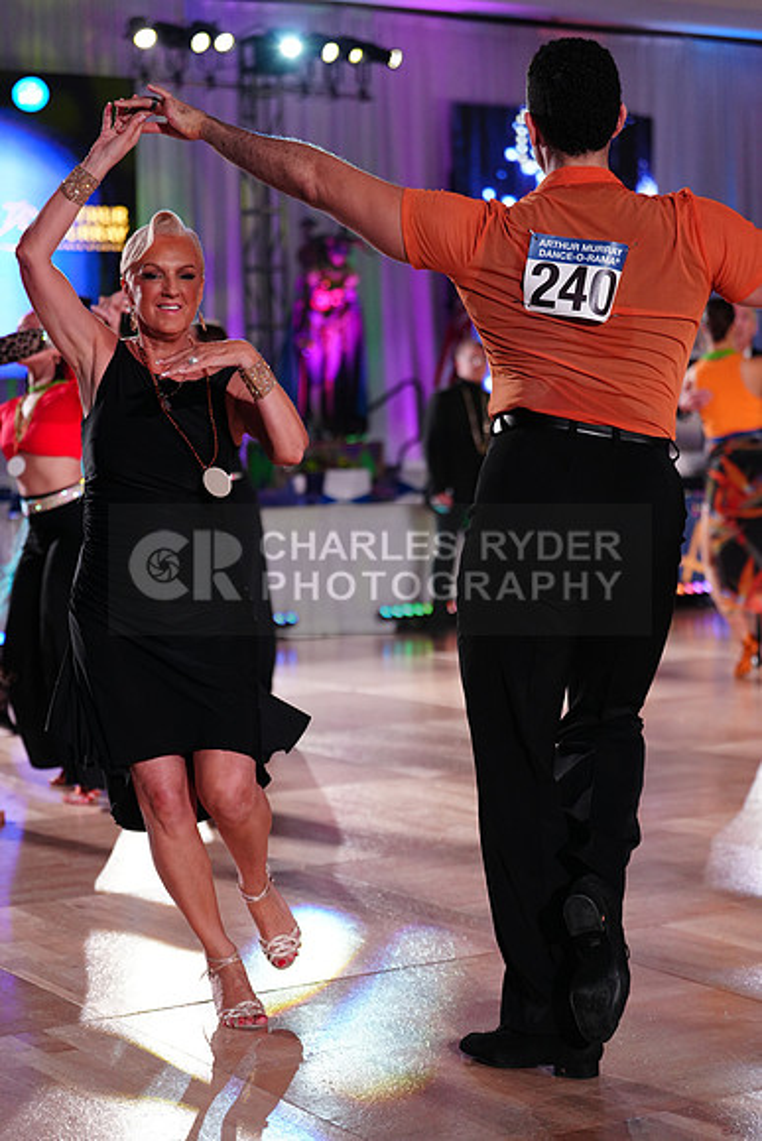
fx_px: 2221
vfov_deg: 28.8
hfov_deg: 19.5
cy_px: 570
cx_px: 381
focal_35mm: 70
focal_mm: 70
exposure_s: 1/640
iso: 2000
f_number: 2.8
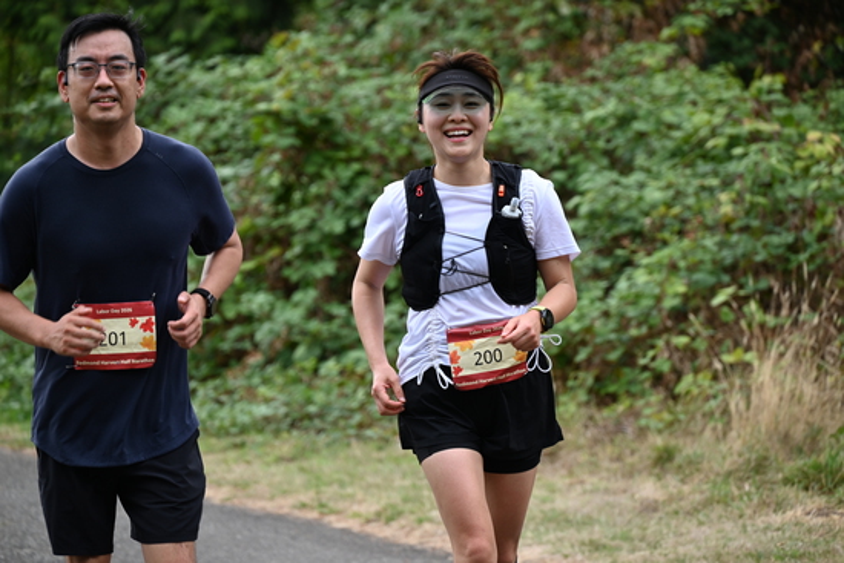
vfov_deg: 6.9
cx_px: 422
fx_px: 4690
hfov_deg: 10.3
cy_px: 282
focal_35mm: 200
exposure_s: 1/320
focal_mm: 200
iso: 400
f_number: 6.3
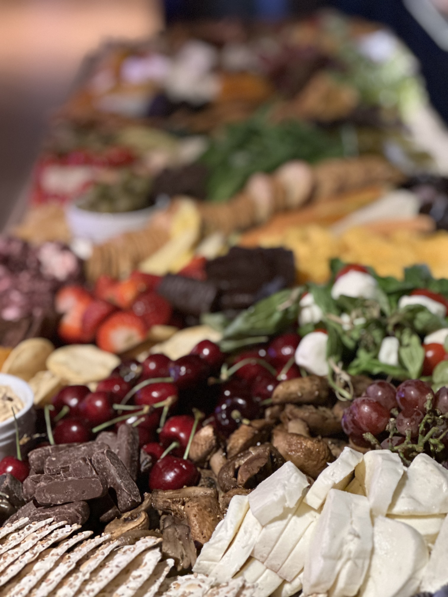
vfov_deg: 25.3
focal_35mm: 77
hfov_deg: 19.1
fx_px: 1329
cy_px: 298
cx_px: 224
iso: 800
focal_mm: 9
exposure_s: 1/15
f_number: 2.8
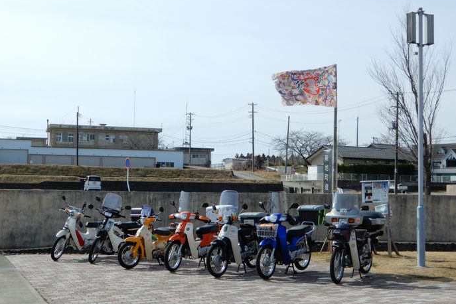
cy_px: 154
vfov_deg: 25.5
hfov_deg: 37.5
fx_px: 671
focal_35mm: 53
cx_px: 231
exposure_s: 1/800
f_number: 4
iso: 80
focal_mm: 8.9
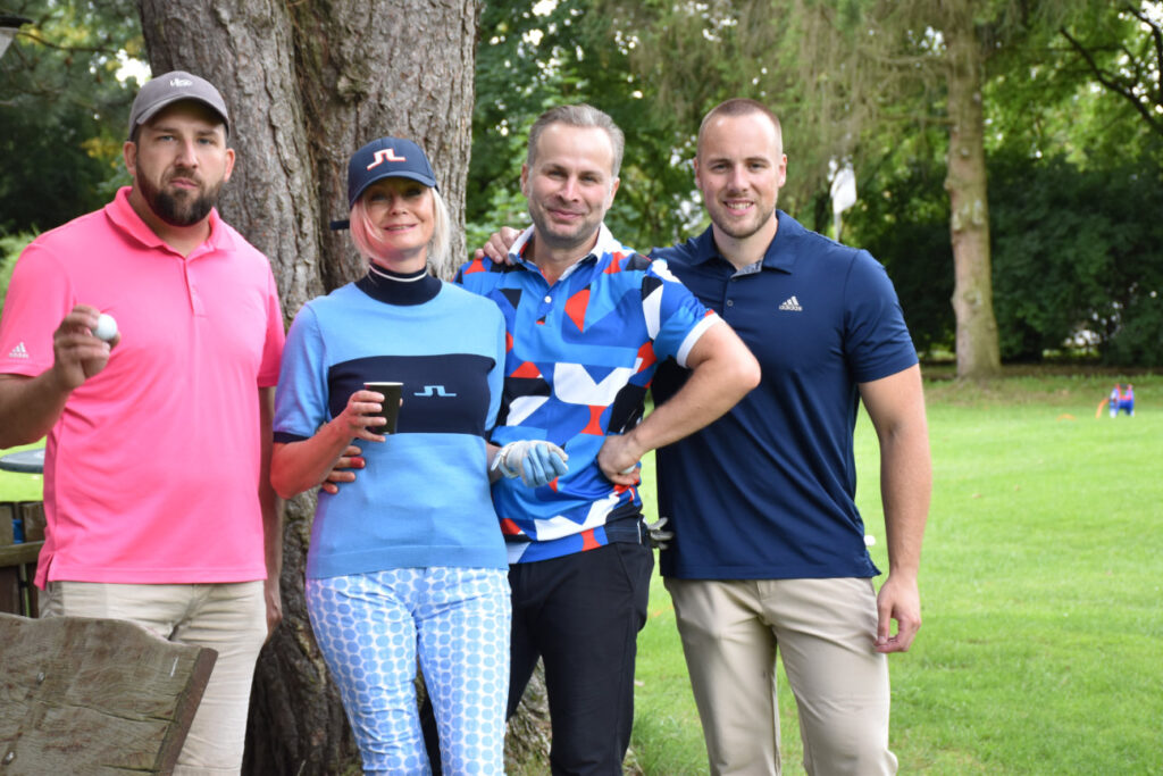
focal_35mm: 84
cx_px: 582
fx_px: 2714
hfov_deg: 24.2
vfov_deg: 16.3
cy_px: 388
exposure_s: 1/160
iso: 400
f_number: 6.3
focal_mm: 56
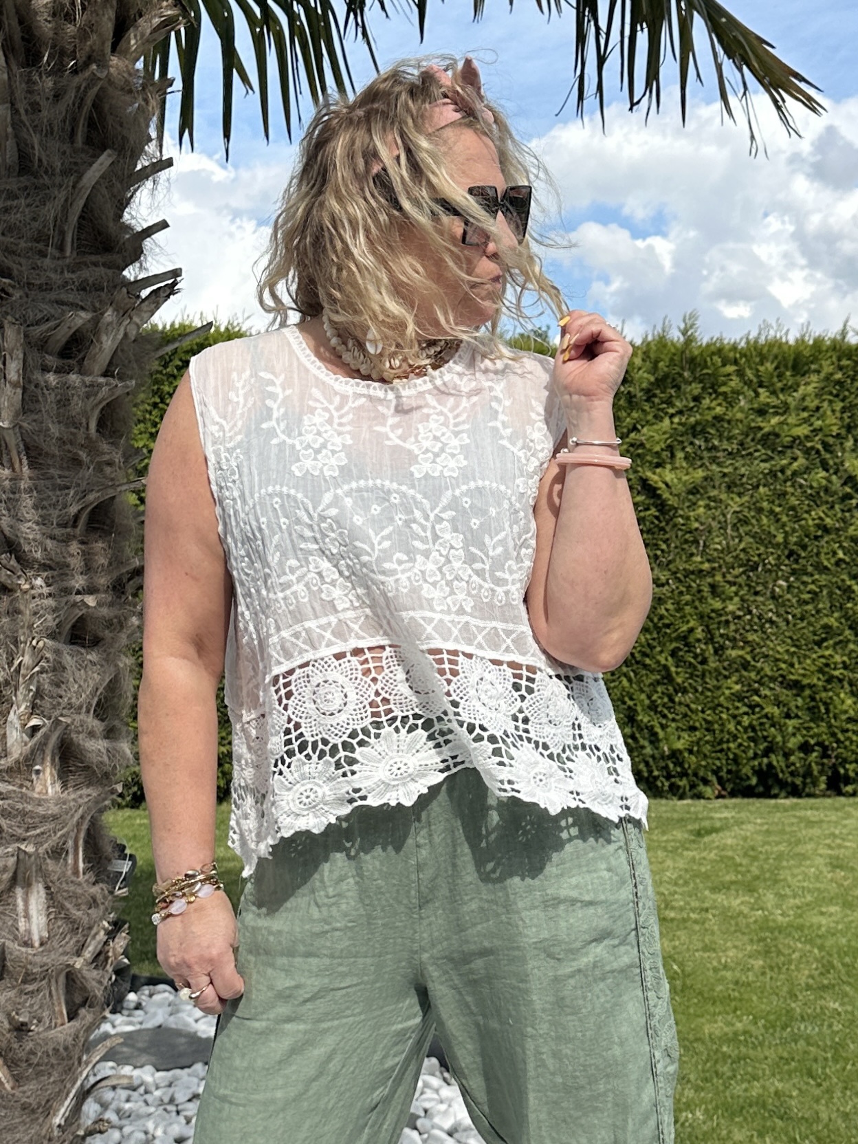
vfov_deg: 71.6
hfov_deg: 56.8
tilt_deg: -1.6
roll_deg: -0.1
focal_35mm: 24
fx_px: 793
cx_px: 429
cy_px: 572
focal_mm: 6.86
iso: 80
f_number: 1.78
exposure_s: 1/5000
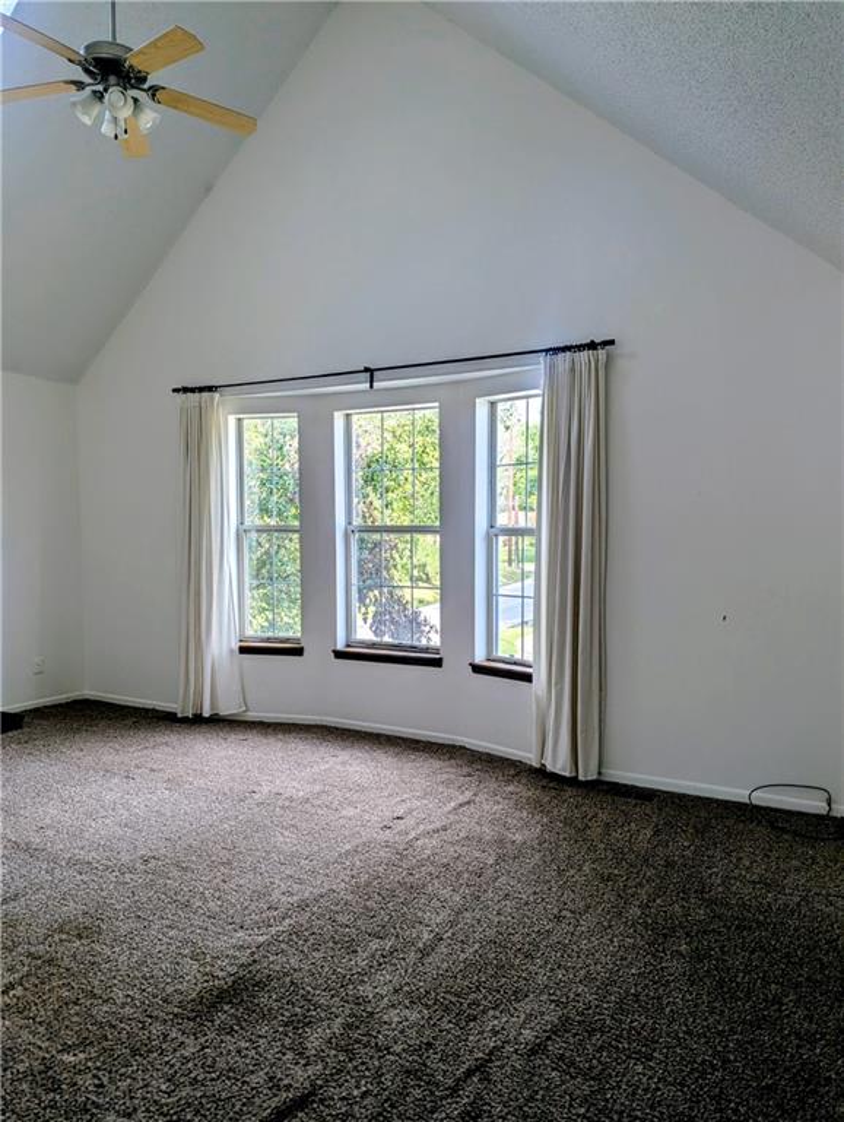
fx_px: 778
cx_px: 422
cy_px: 561
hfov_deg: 56.9
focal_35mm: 24
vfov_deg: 71.5
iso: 42
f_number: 1.85
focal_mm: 6.81
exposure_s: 1/186
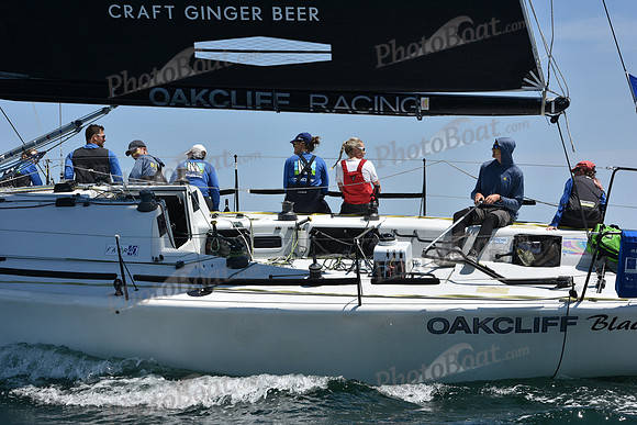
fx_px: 1681
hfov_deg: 21.5
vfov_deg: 14.4
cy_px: 212
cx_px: 318
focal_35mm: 95
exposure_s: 1/1000
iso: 250
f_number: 9
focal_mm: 95
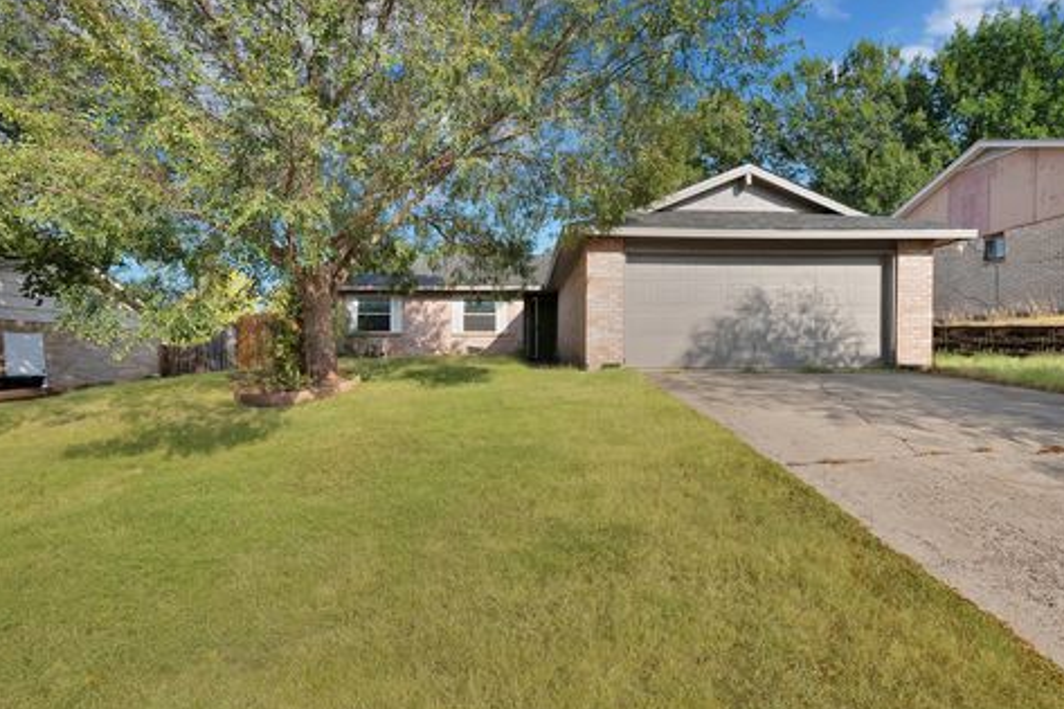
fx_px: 532
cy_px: 354
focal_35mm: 18
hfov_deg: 90.0
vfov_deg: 67.3
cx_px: 540
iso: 640
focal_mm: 17
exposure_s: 1/800
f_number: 9
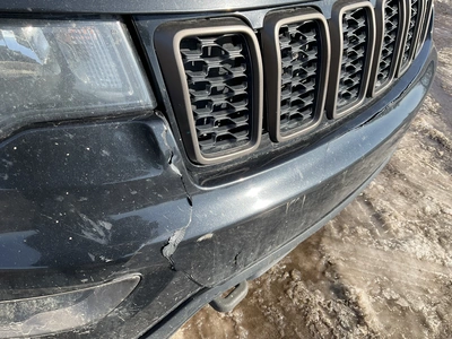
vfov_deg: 48.2
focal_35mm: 29
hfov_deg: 61.7
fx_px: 379
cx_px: 226
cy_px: 170
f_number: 1.8
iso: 25
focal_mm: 3
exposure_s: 1/816
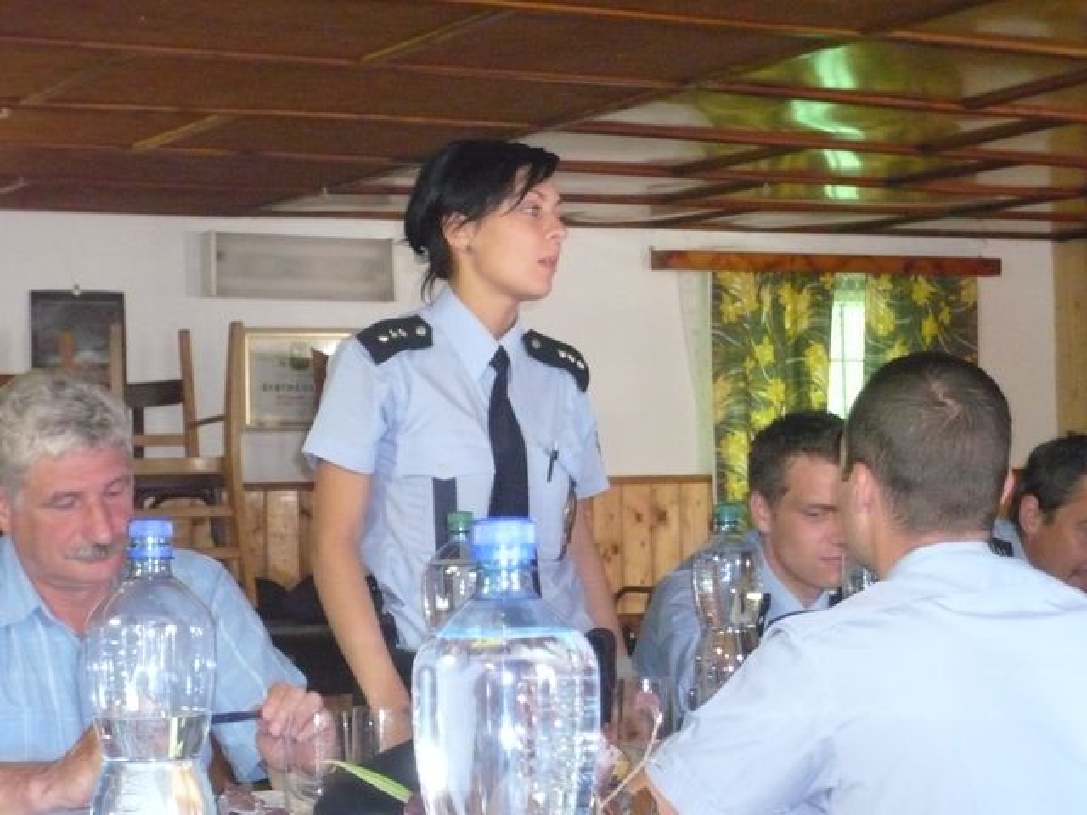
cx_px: 544
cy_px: 408
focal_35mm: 84
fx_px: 2638
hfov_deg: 23.3
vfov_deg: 17.6
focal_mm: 13.9
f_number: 4.4
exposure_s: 1/10
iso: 640
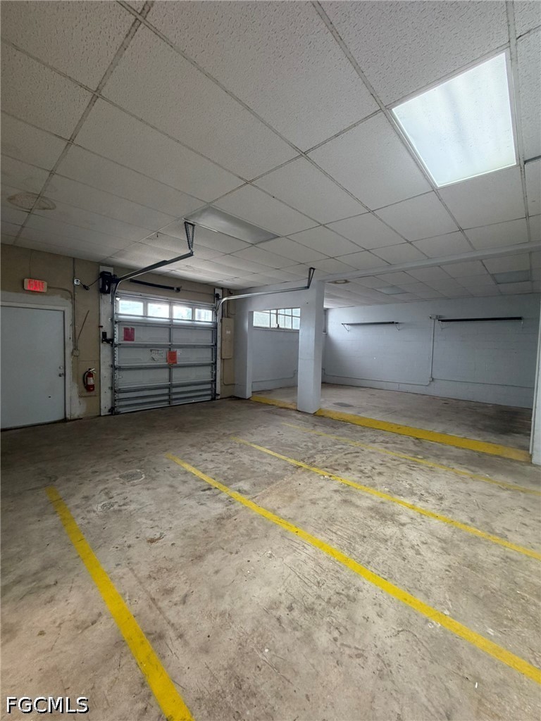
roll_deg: -1.8
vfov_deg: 102.1
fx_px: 292
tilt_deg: -2.7
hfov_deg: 85.7
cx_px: 270
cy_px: 360
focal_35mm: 14
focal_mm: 2.22
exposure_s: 1/60
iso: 250
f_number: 2.2
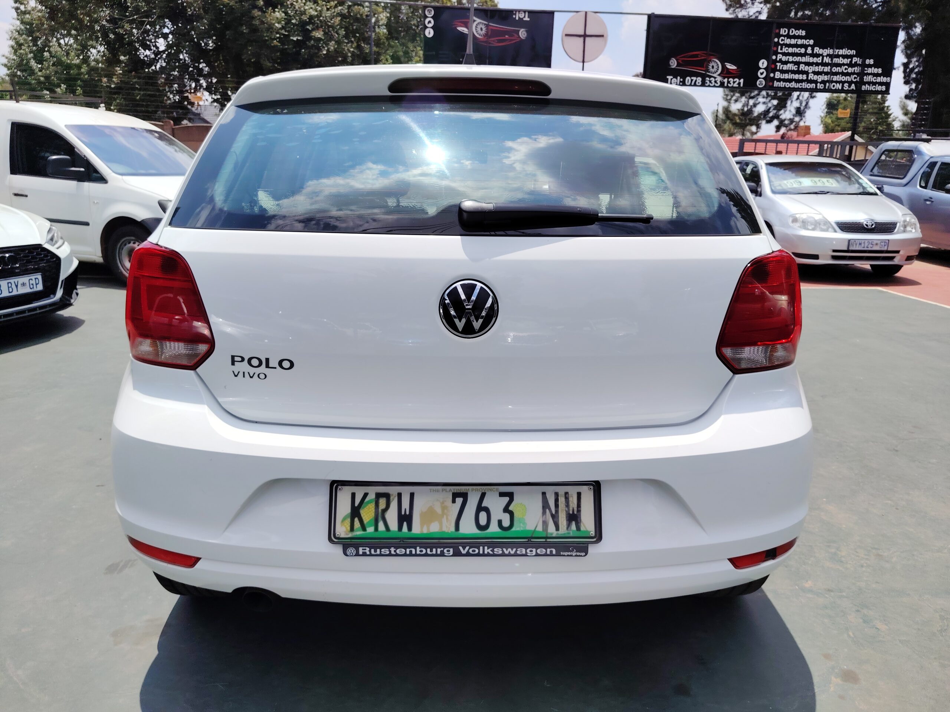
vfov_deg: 56.8
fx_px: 659
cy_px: 356
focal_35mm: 24
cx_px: 475
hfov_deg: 71.6
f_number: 1.75
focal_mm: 5.25
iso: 100
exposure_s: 1/1380
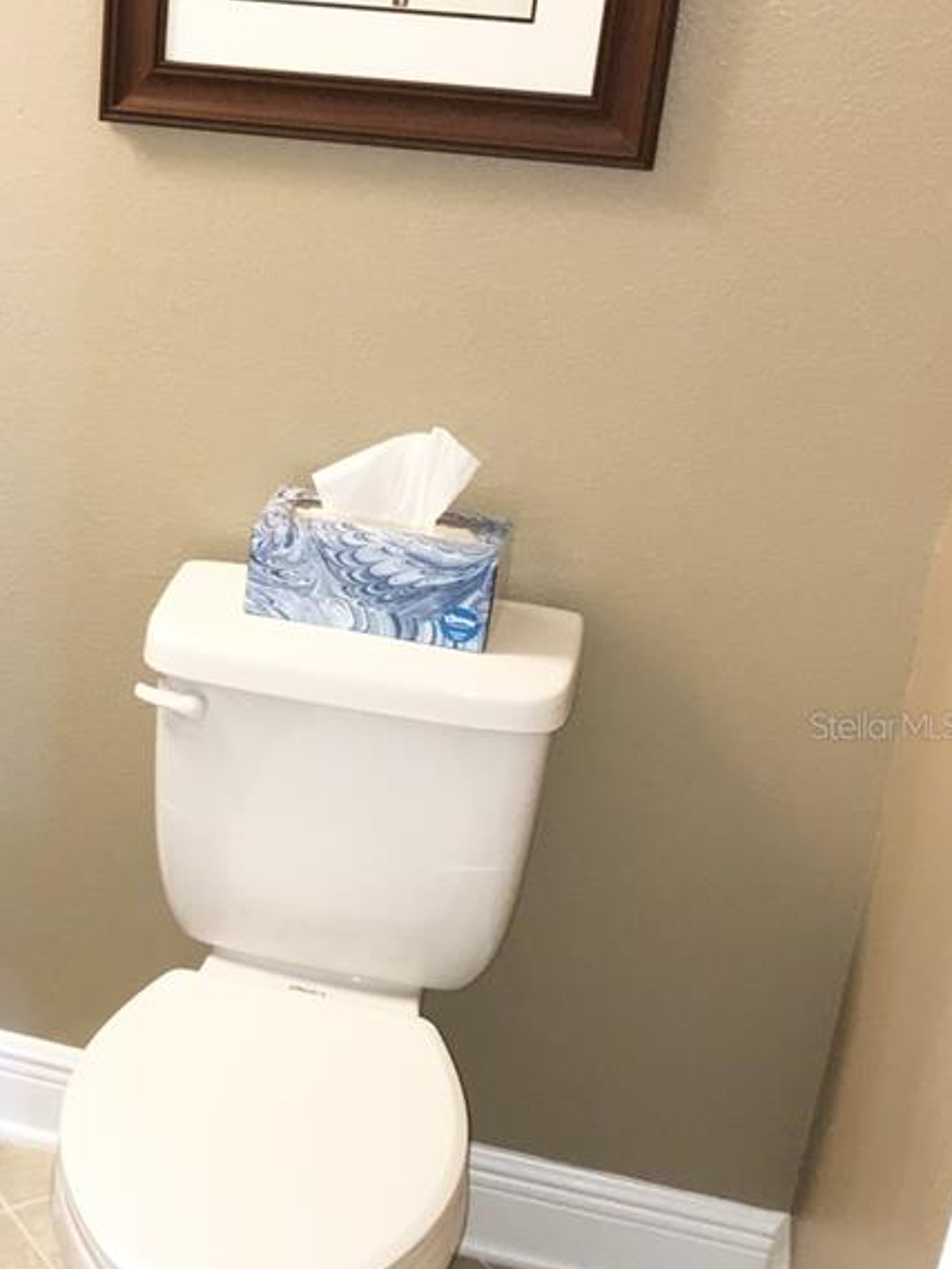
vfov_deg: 32.6
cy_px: 725
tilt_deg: -26.5
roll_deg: +0.5
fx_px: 2163
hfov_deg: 23.6
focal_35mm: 59
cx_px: -36
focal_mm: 3.99
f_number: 1.8
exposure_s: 1/30
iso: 40
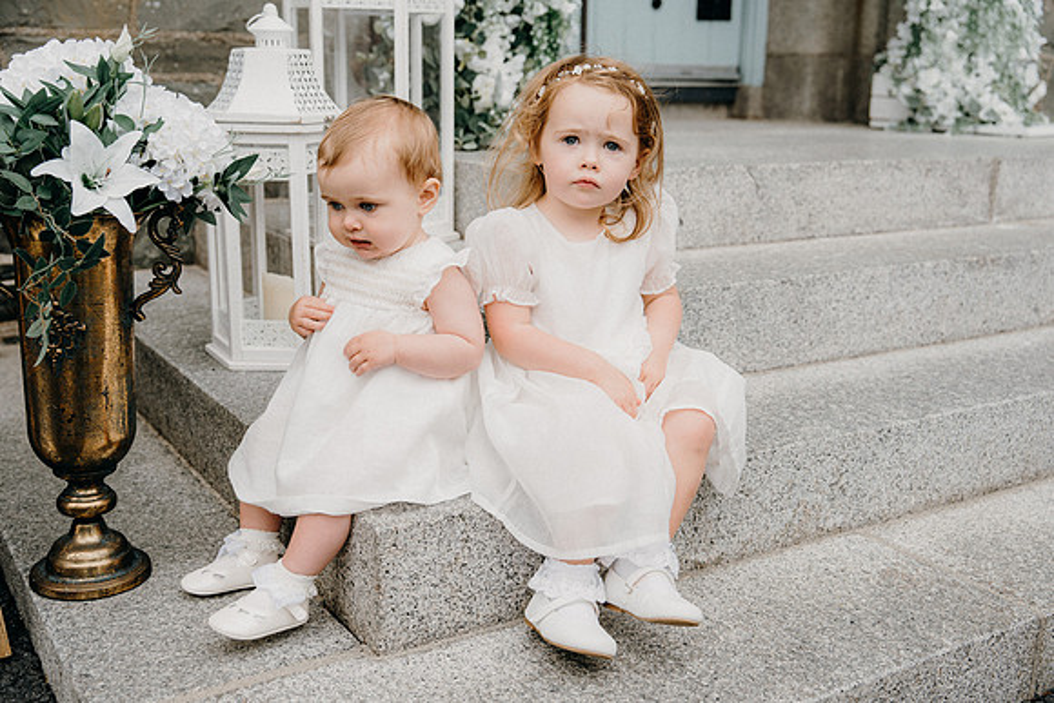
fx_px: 1142
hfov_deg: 49.5
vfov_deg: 34.2
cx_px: 527
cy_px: 352
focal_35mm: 39
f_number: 3.5
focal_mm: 39
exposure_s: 1/200
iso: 125
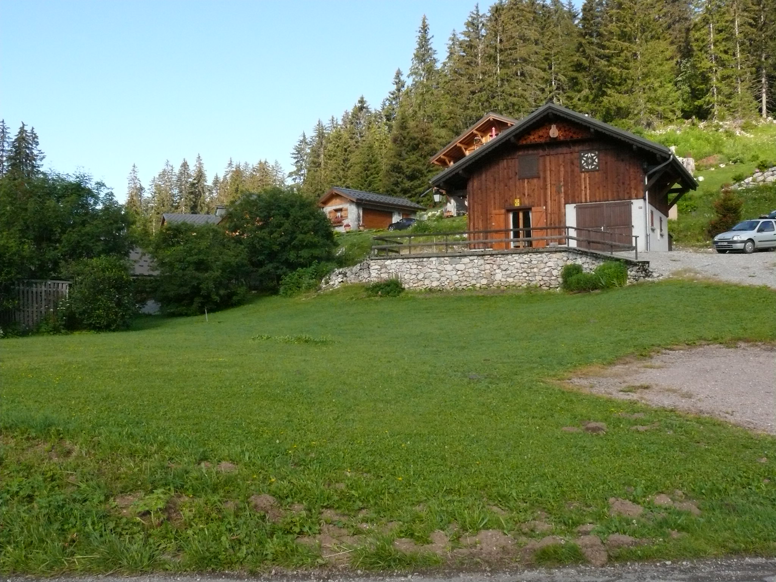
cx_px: 388
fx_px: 785
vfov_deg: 40.7
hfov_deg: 52.6
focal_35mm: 35
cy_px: 291
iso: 400
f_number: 7.1
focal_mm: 7.4
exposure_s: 1/500
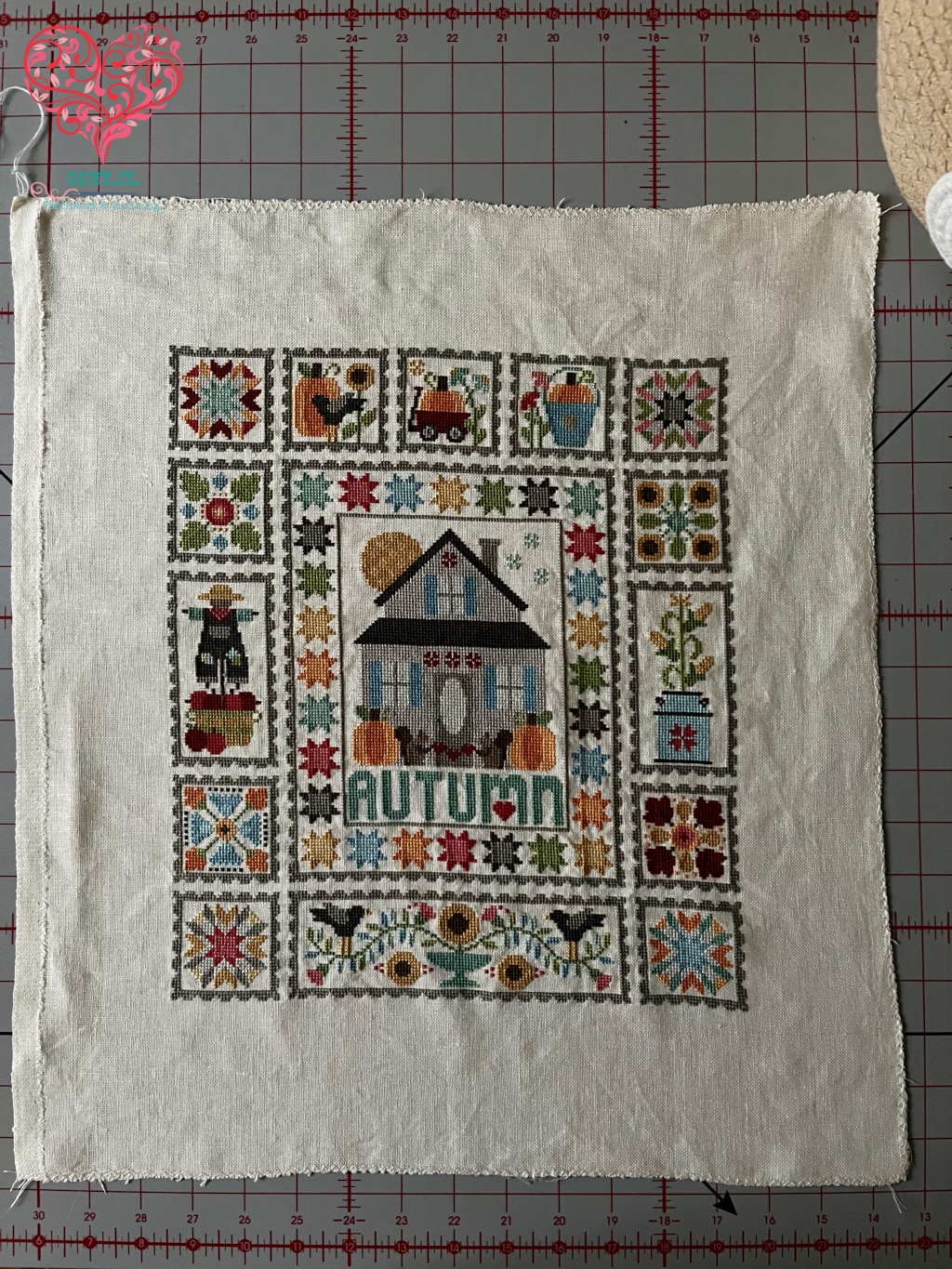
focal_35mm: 26
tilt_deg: -88.2
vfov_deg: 67.3
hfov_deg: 53.1
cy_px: 634
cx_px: 476
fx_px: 953
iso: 800
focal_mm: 5.1
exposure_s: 1/30
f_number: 1.6
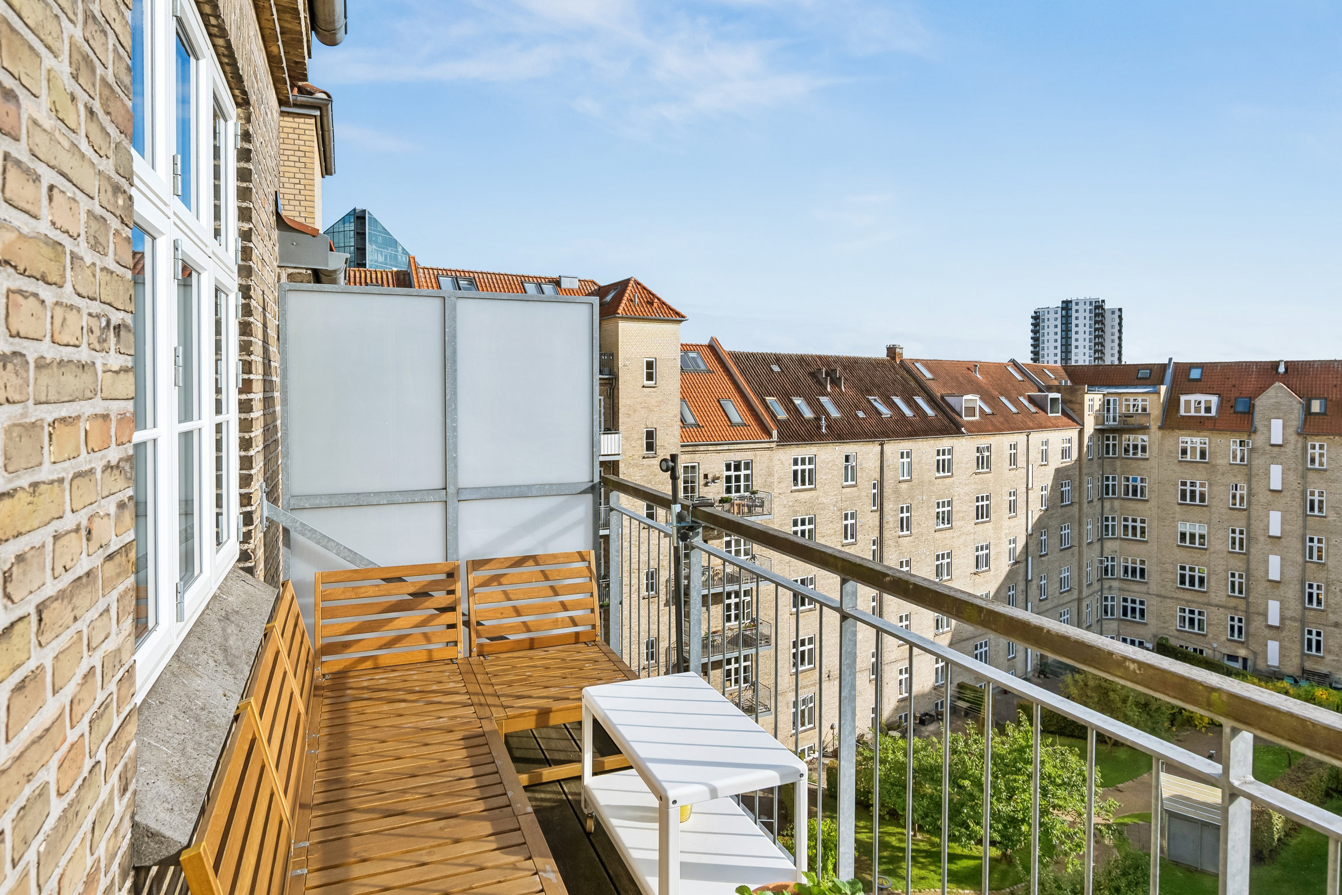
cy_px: 489
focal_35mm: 19
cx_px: 624
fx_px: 695
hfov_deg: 87.8
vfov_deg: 65.4
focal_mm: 14.5
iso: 180
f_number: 6.3
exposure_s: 1/800
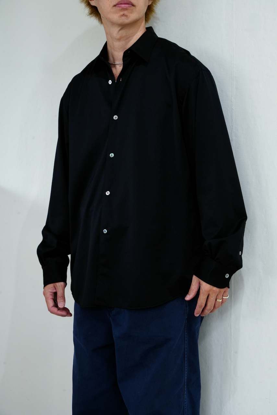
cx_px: 138
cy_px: 208
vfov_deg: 21.7
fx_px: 1084
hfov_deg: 14.6
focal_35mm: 94
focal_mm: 94
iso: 1600
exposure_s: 1/30
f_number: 13
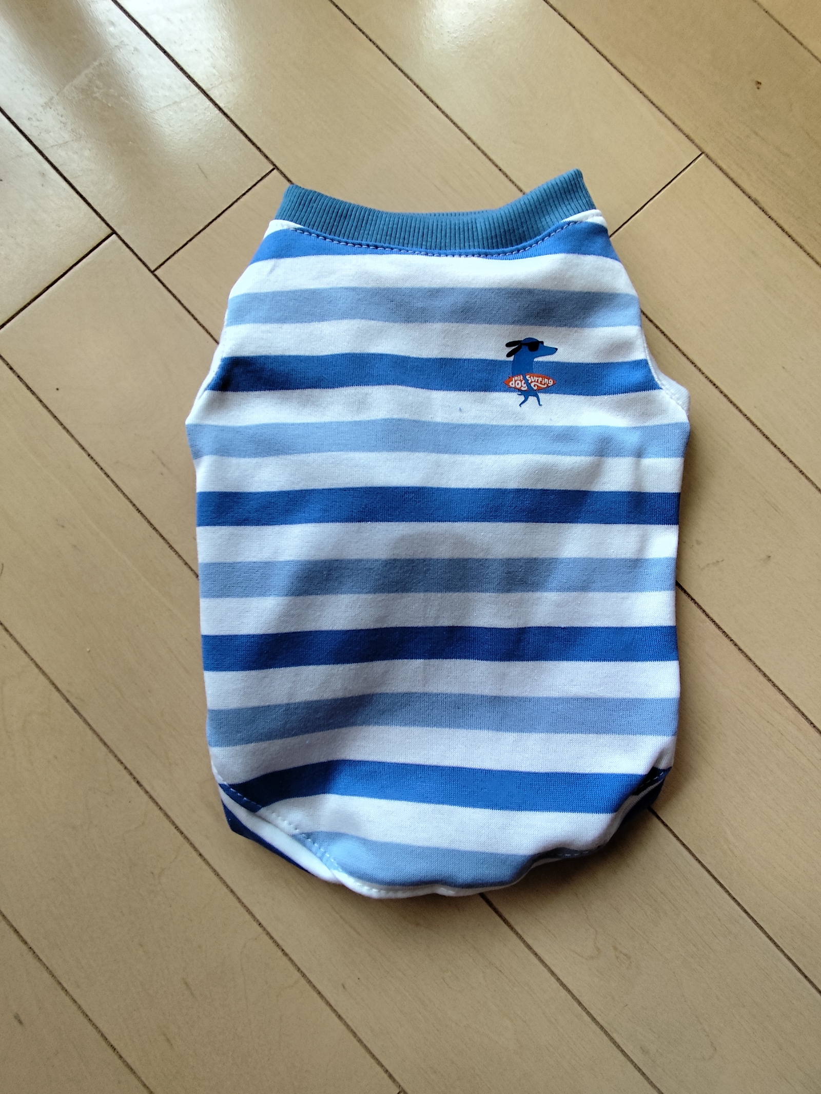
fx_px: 505
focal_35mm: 16
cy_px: 547
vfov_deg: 94.5
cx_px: 410
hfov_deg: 78.2
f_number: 2.2
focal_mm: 1.65
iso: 50
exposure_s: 1/50
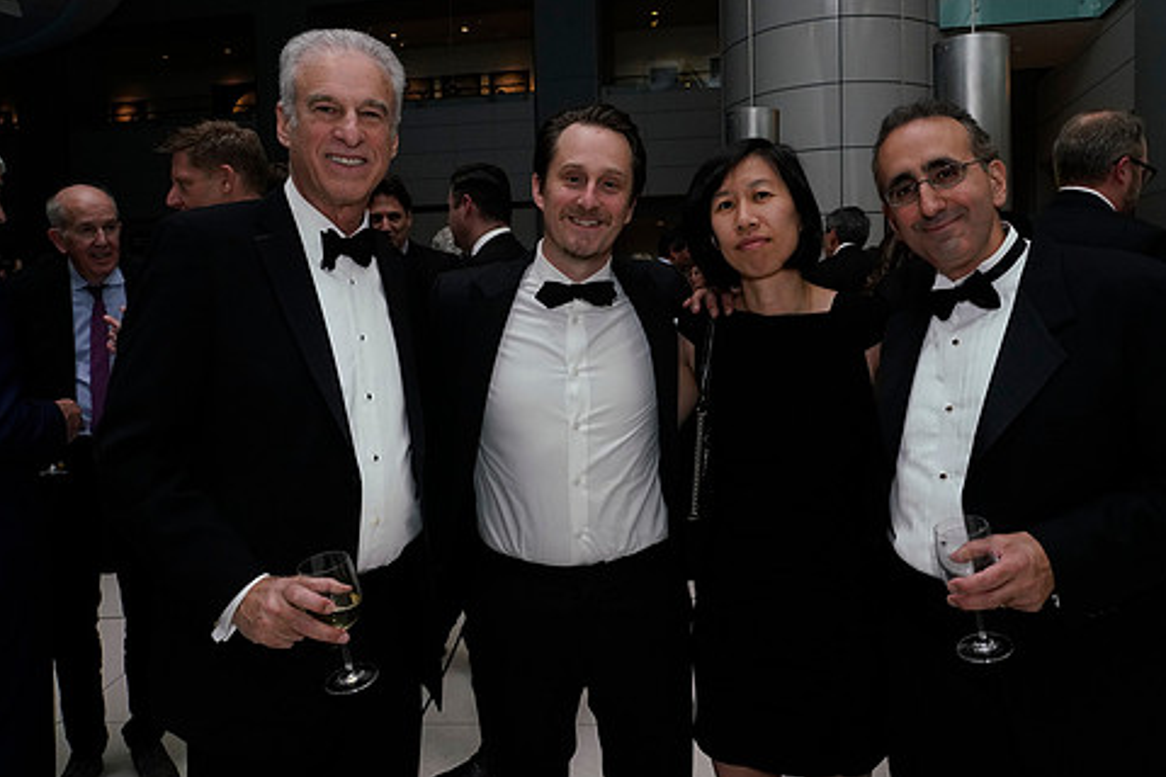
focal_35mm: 29
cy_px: 331
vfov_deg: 44.8
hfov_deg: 63.6
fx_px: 939
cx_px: 622
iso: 2500
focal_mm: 24
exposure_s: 1/125
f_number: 8
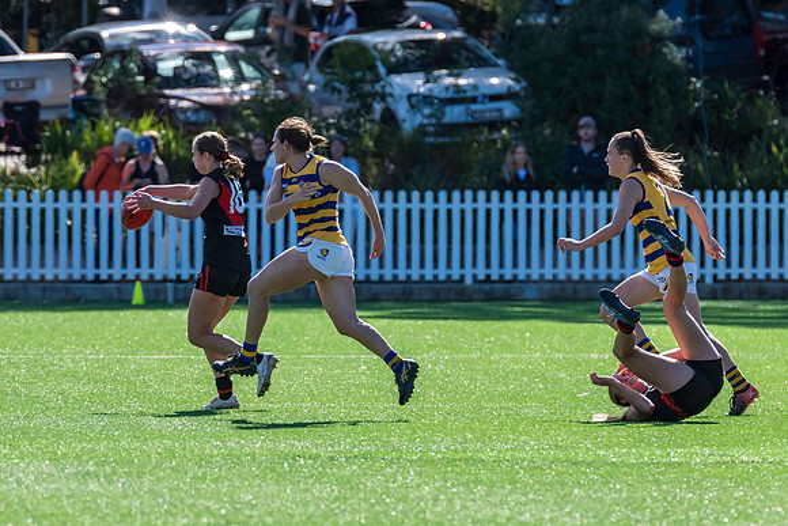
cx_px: 215
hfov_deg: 3.3
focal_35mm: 623
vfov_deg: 2.2
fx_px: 13629
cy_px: 225
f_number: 7.1
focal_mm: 420
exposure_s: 1/1600
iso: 800
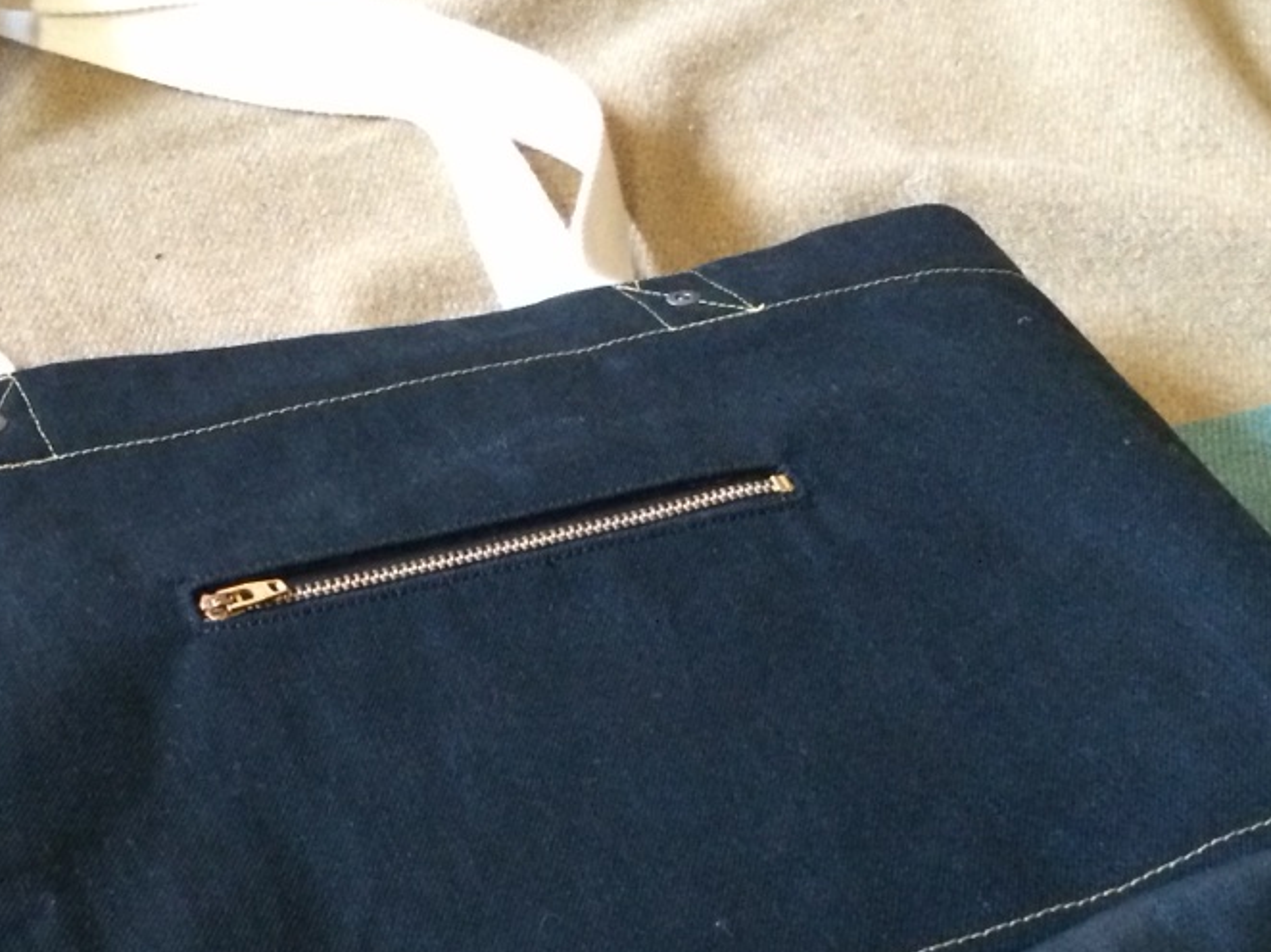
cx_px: 396
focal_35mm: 68
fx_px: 2496
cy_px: 748
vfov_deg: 21.4
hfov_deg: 28.3
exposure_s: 1/15
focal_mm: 4.12
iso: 500
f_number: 2.2
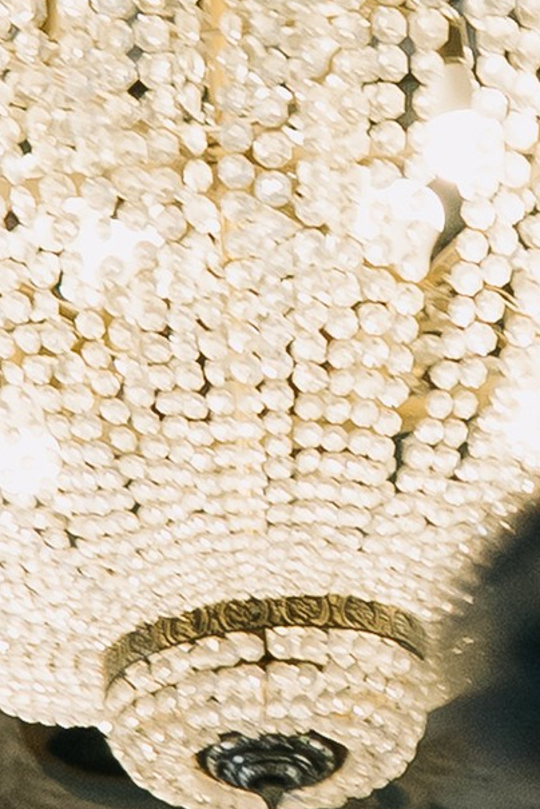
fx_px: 6412
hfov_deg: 4.8
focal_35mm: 285
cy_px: 498
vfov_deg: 7.2
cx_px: 330
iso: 500
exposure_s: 1/250
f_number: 2.8
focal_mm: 30
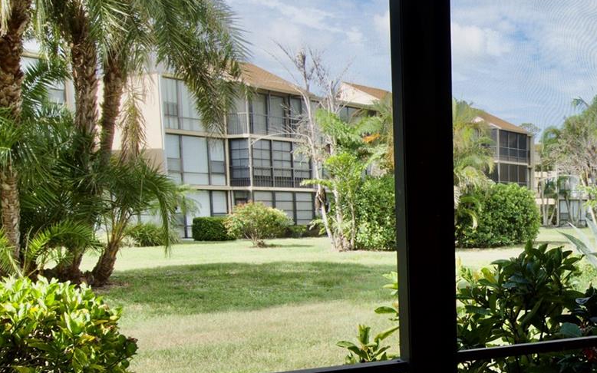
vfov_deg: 28.5
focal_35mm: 44
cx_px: 589
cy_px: 305
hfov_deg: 40.1
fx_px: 716
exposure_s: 1/160
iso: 100
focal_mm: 14
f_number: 6.3
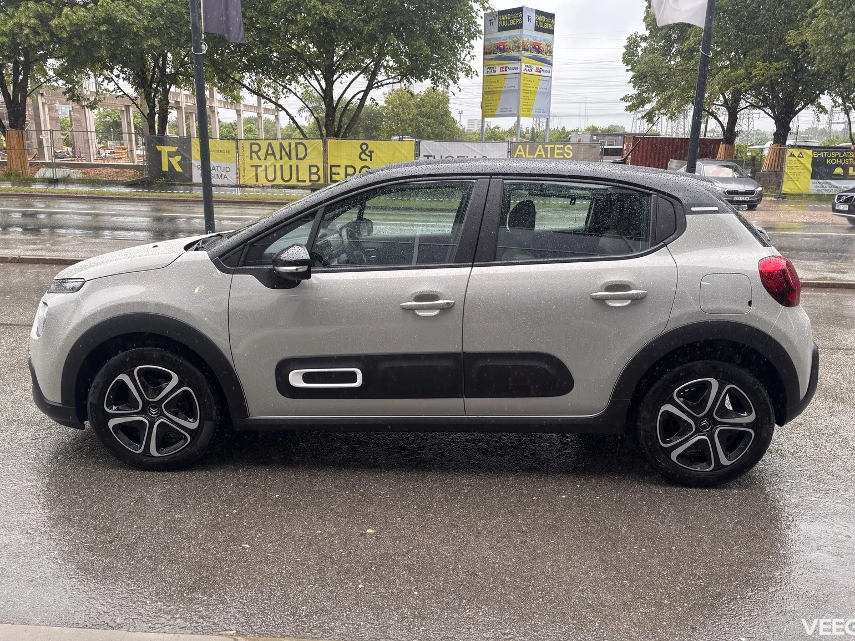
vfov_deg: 51.3
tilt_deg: -13.4
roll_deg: -1.7
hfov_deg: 65.3
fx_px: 667
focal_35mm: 27
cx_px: 443
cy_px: 309
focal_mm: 5.96
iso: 50
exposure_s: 1/281
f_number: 1.6
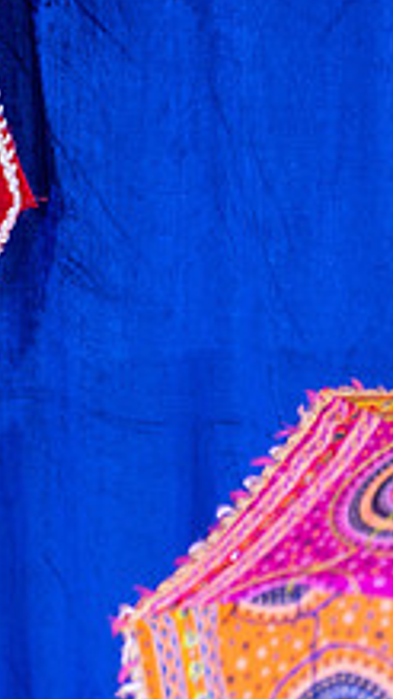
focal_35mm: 139
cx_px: -240
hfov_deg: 8.5
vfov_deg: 15.4
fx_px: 2578
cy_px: 241
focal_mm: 50
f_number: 1.4
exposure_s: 1/160
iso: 250
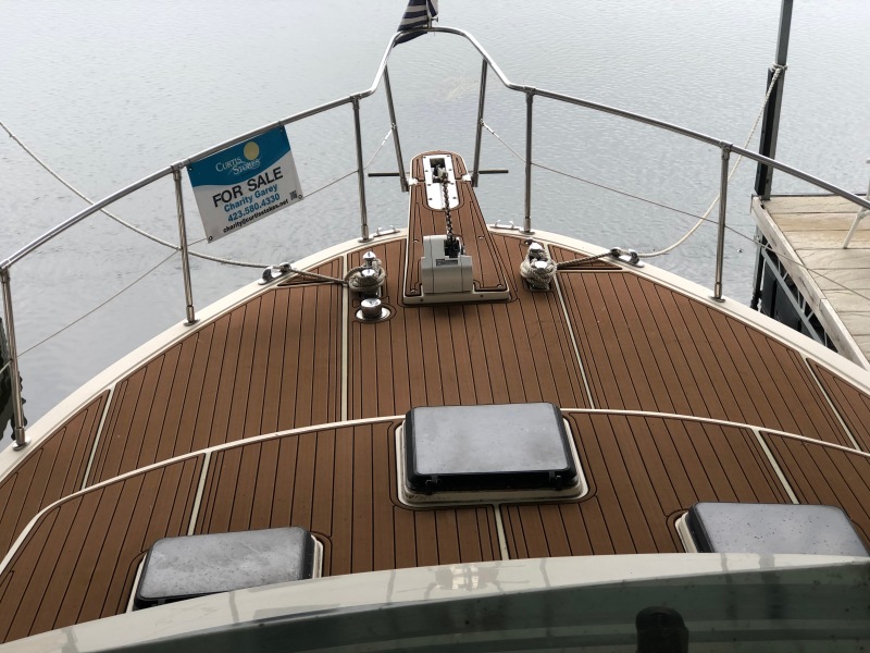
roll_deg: -0.2
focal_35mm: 57
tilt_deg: -27.4
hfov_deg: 33.8
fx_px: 1433
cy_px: 326
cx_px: 435
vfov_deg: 25.7
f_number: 2.8
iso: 20
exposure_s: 1/60
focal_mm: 6.6
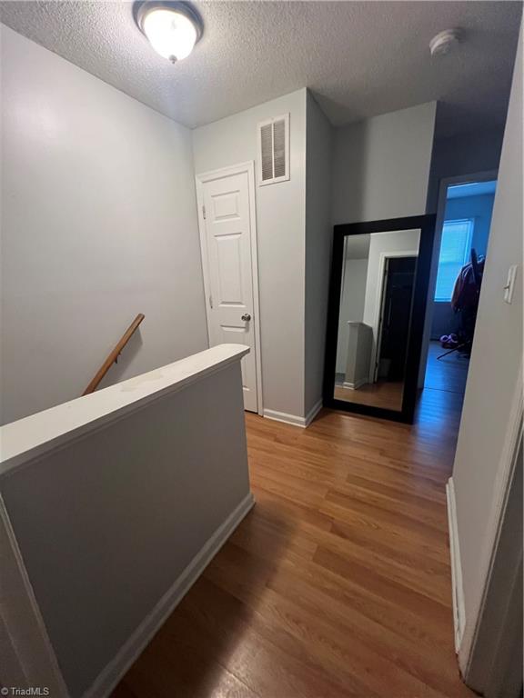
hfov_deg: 89.9
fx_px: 262
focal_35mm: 13
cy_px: 349
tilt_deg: -13.7
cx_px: 262
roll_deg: +2.1
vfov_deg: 106.2
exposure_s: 1/60
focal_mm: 1.57
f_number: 1.8
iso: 500
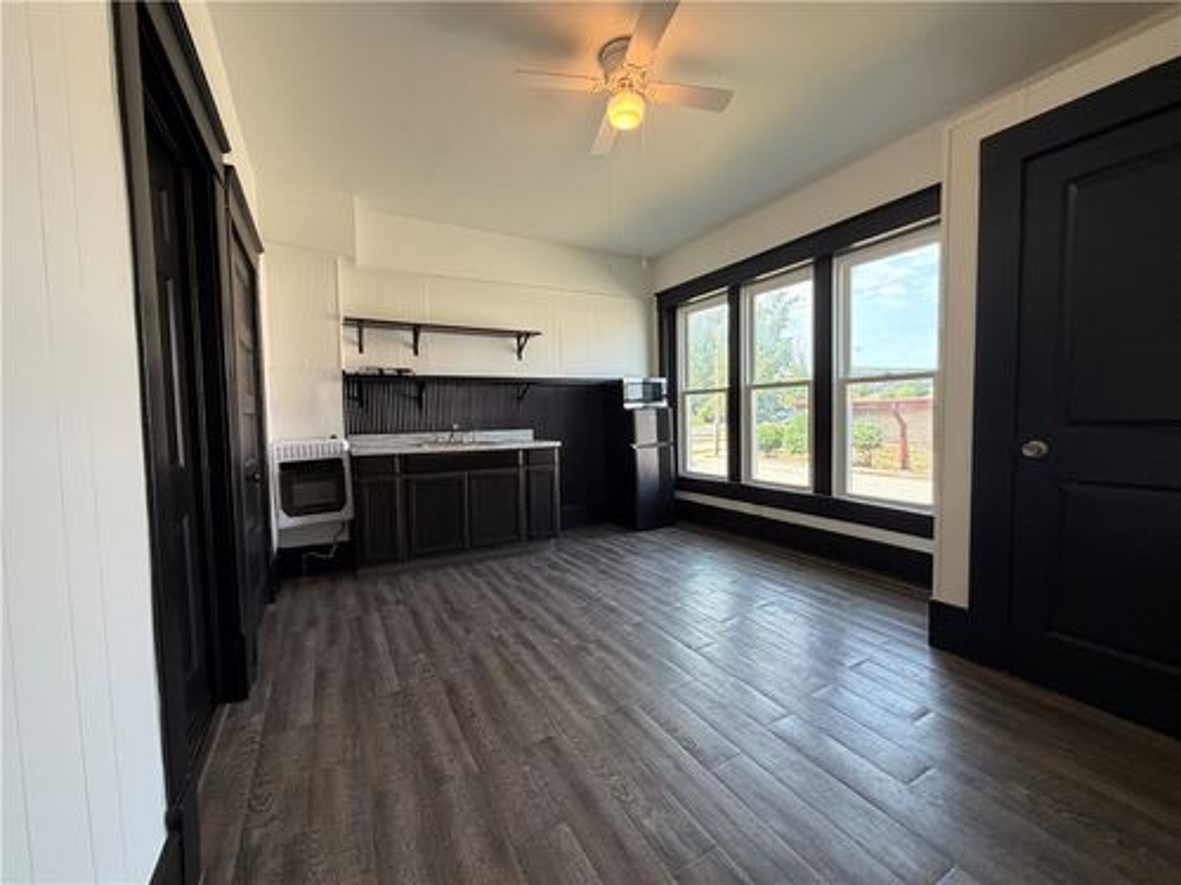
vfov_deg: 85.7
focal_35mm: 14
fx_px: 478
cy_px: 442
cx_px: 590
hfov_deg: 102.1
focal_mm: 2.22
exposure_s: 1/120
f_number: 2.2
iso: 250
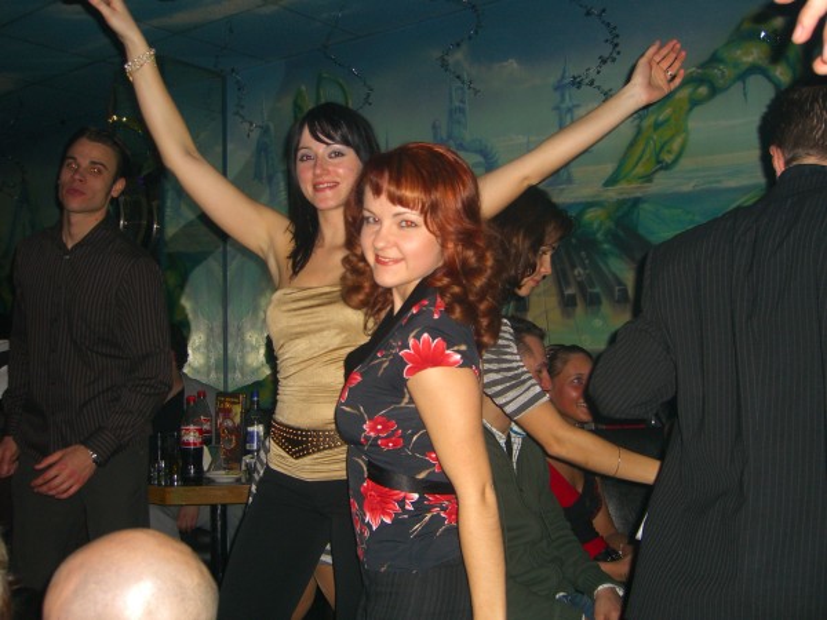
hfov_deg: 49.0
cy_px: 310
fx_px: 908
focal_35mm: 38
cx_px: 414
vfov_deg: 37.7
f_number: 2.8
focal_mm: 7.9
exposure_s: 1/60
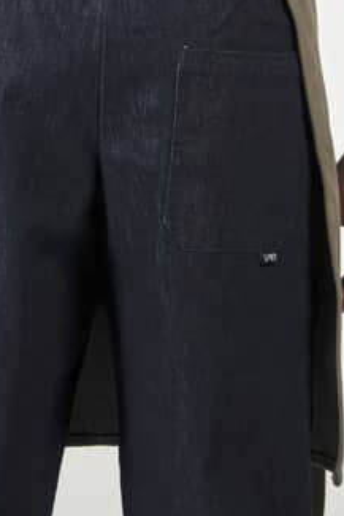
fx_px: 5168
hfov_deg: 3.8
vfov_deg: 5.7
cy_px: -221
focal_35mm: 361
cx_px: 105
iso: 100
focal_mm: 112
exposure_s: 1/125
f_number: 16
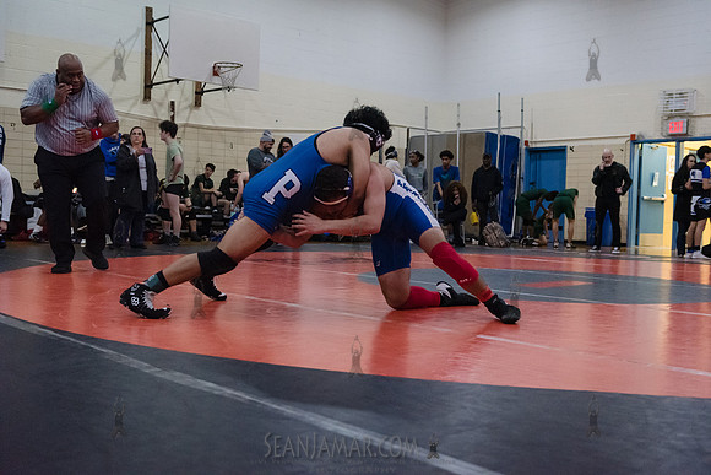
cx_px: 356
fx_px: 751
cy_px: 238
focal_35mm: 38
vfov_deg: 35.1
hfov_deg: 50.7
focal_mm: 38
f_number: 3.2
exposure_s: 1/400
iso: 8000
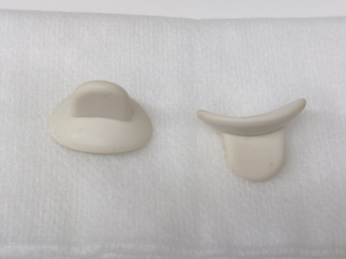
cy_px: 130
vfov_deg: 21.9
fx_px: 670
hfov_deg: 29.0
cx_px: 173
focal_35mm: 67
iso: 80
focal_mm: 6.57
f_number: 1.6
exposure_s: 1/100
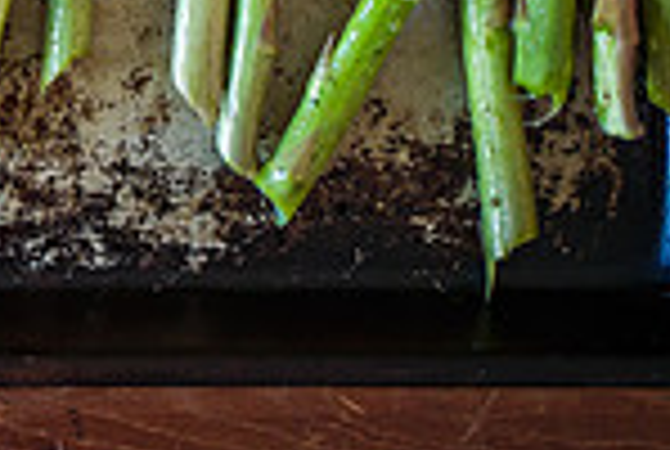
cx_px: -351
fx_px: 2685
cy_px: -377
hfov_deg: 13.4
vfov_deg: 9.1
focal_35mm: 144
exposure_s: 1/160
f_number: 2
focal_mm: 35
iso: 1250
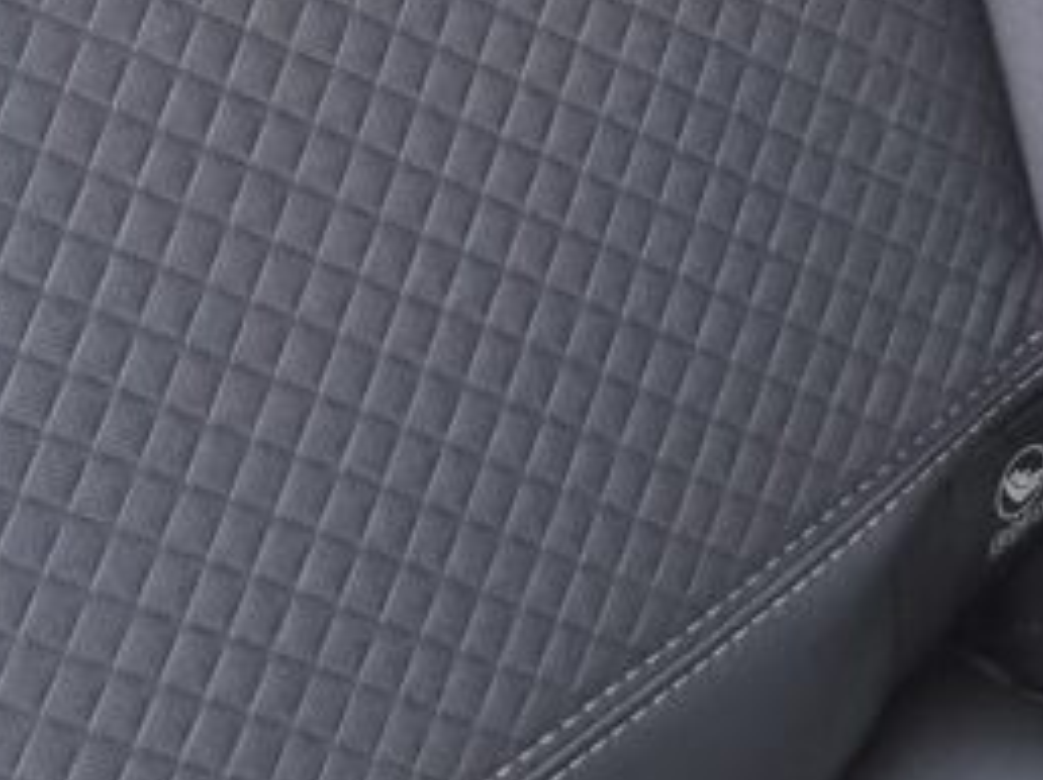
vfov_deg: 8.6
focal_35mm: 149
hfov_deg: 13.2
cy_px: -1354
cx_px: 849
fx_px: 4485
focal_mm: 6.7
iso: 160
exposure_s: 1/120
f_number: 1.8
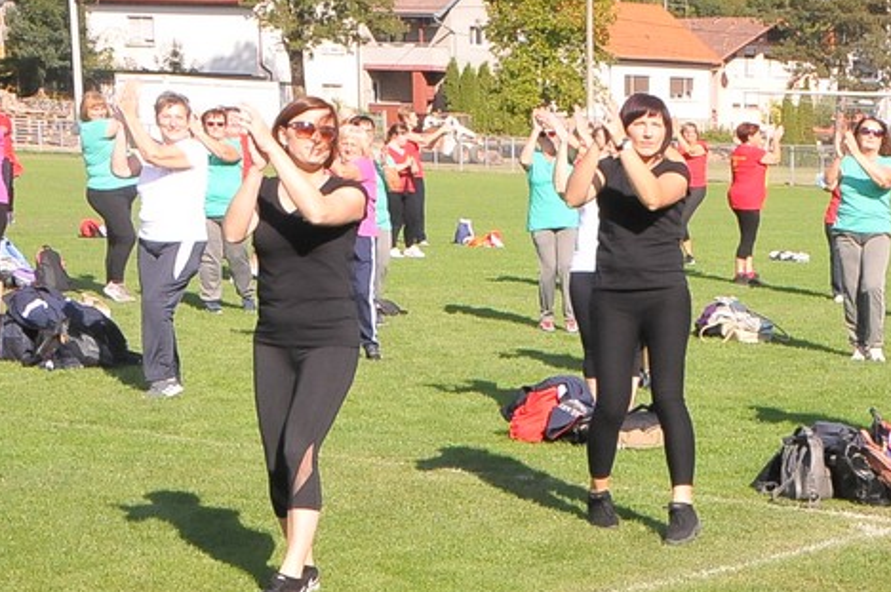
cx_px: 921
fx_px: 2596
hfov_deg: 18.9
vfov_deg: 12.9
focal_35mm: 105
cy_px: 537
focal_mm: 32
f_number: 14
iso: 2000
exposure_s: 1/800
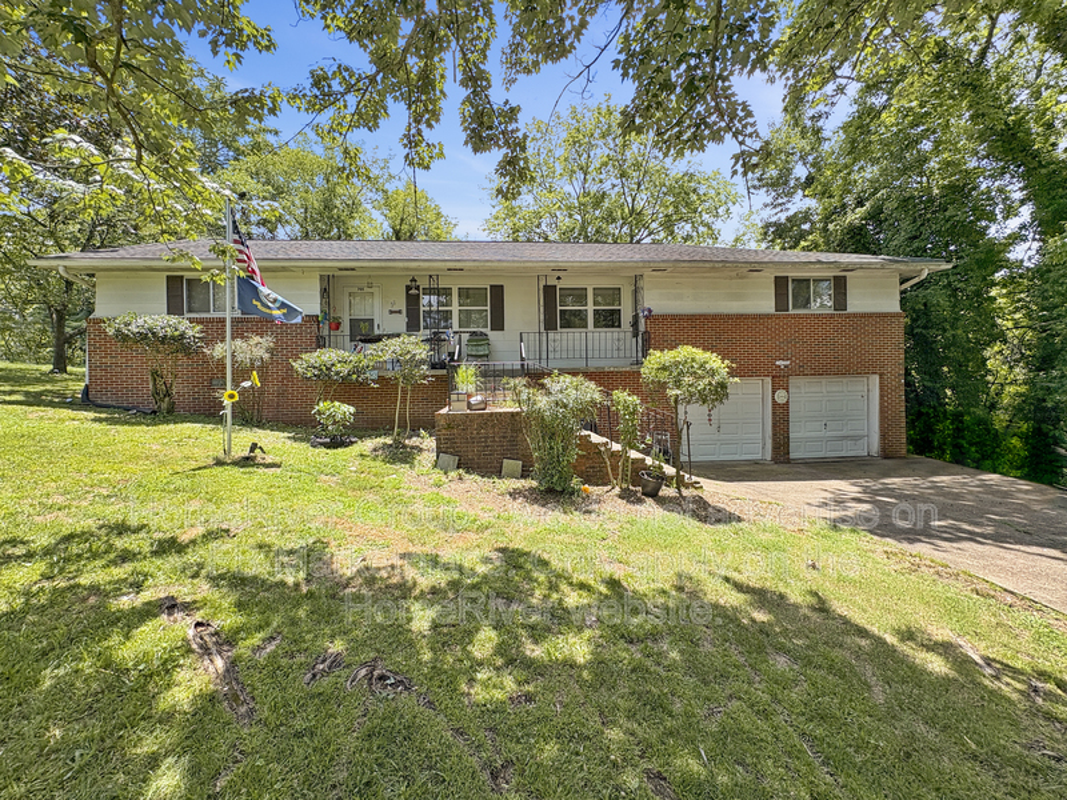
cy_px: 400
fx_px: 432
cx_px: 534
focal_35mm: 14
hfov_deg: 102.1
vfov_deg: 85.7
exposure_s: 1/750
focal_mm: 2.22
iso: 64
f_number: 2.2
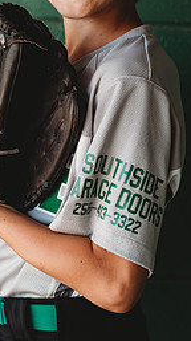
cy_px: 78
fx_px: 1409
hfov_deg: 7.8
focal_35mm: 156
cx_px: 68
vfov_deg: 13.7
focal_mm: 85
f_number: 2.8
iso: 200
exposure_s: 1/250
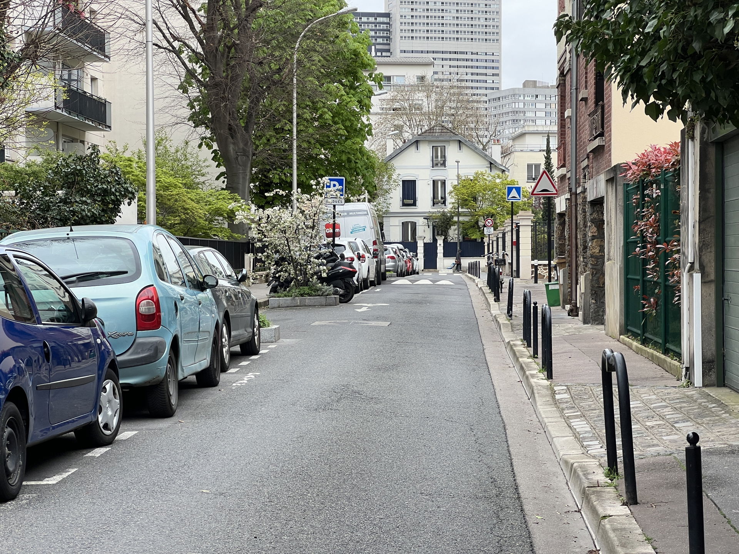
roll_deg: +0.7
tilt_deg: +0.3
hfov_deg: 25.3
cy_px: 277
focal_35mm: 77
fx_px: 1644
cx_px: 370
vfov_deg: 19.1
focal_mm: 9
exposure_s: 1/99
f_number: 2.8
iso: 64
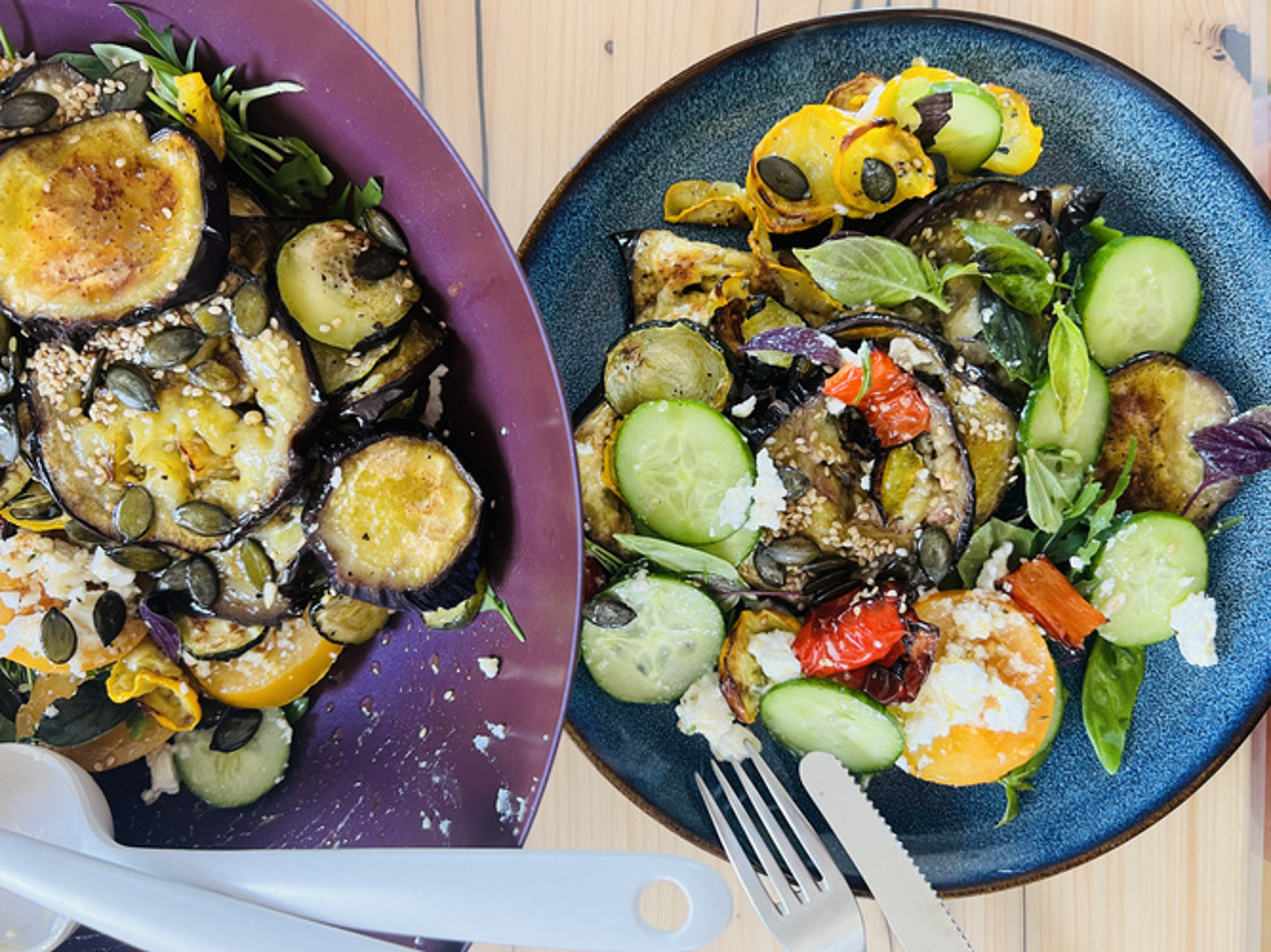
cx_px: 636
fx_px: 954
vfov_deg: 53.0
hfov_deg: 67.3
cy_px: 476
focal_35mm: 26
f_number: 1.5
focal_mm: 5.7
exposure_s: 1/66
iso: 125
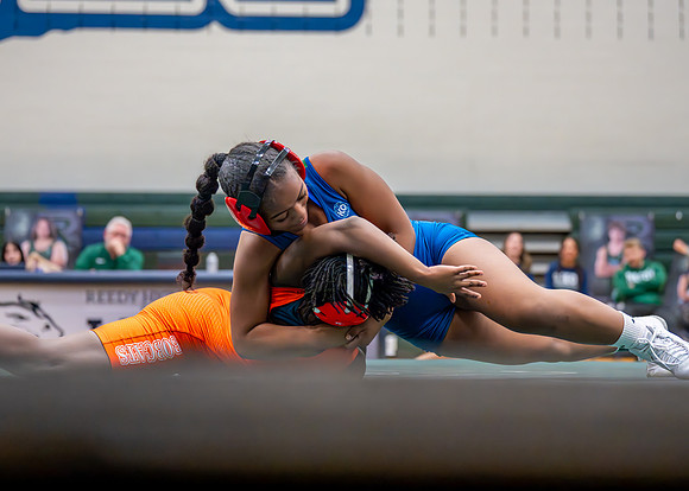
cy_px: 220
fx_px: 1658
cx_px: 359
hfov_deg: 23.5
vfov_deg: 16.9
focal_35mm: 85
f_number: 2.8
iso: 5000
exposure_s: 1/1000
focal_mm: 70
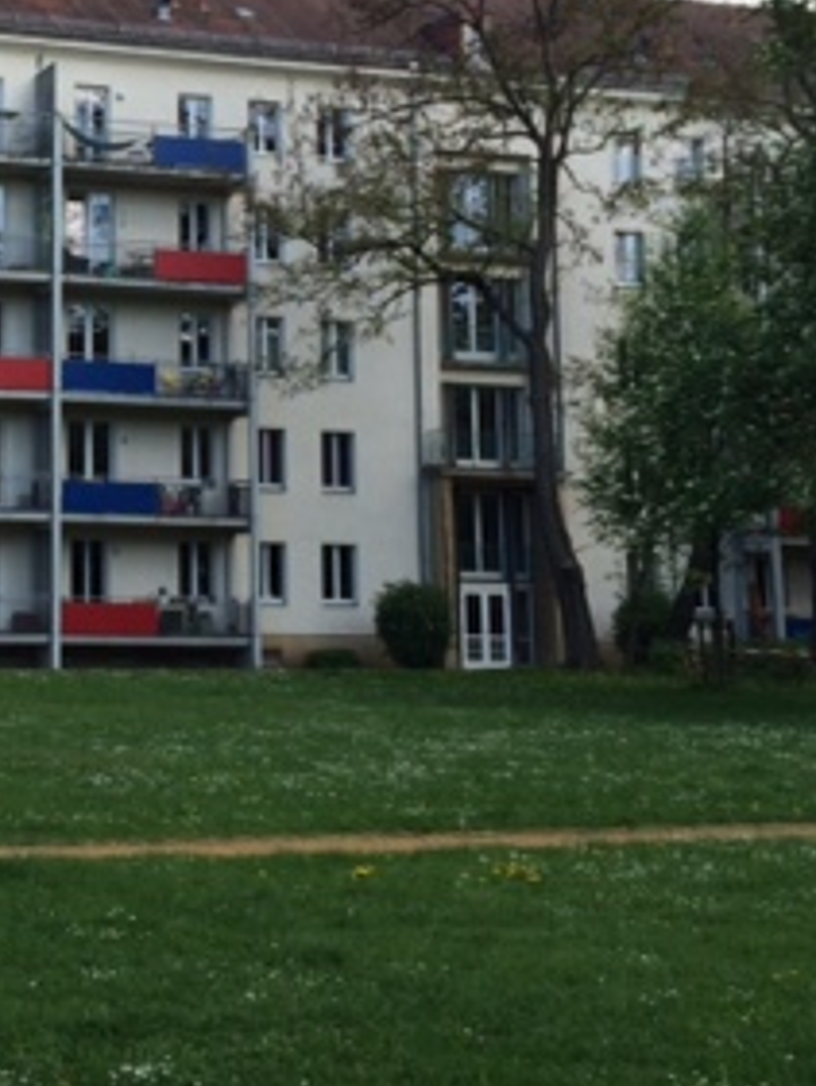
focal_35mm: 66
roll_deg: +0.0
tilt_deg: +9.4
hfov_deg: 21.2
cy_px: 228
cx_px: -77
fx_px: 2073
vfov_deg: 28.8
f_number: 2.2
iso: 32
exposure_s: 1/855
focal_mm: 4.15
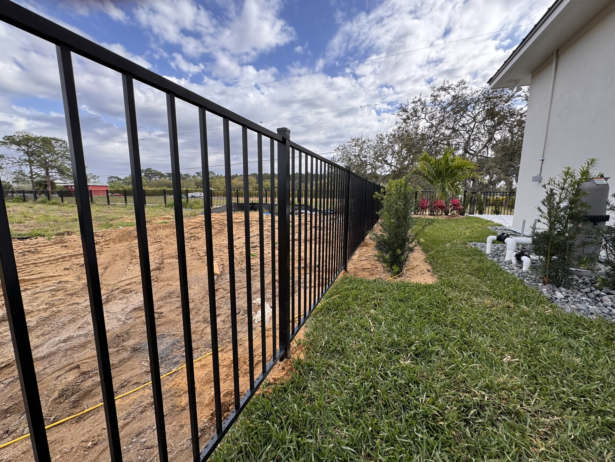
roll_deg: -0.6
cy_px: 231
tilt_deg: -9.4
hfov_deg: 102.1
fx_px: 249
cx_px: 308
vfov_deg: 85.7
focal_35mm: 14
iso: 40
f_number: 2.2
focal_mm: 2.22
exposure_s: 1/443
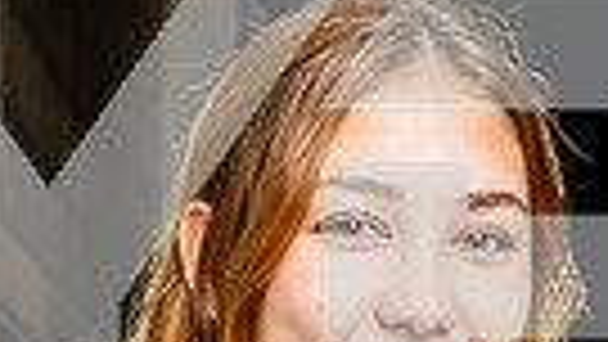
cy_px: 772
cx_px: 248
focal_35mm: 207
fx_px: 3338
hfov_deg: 10.4
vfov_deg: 5.7
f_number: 5.6
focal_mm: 46
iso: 320
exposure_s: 1/250
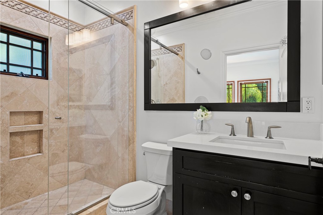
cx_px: 162
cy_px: 108
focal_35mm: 20
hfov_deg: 84.0
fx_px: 179
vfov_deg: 61.9
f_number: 8
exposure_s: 1/1.43
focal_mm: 20
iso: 250
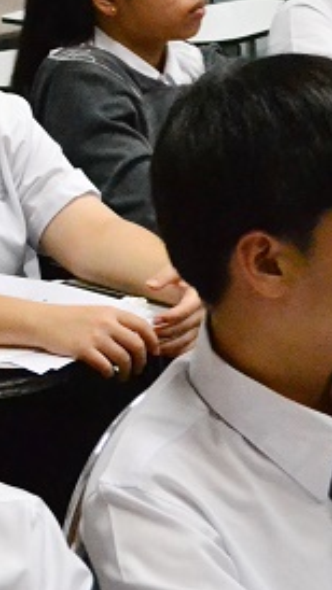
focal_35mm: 147
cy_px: 92
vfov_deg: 14.5
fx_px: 2302
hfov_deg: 8.0
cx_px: -229
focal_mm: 32
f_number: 5
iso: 6400
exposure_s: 1/100
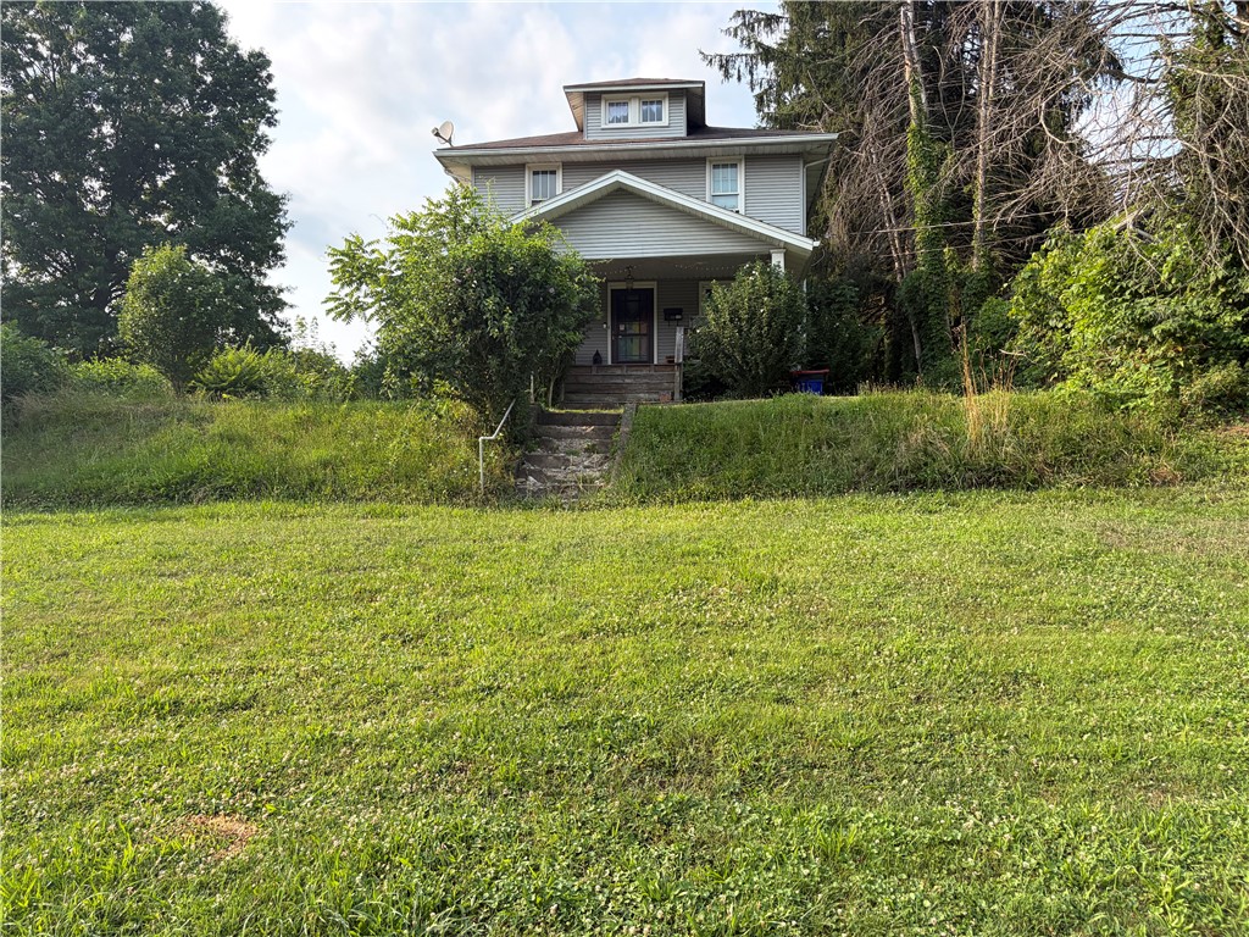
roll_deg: +0.1
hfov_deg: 67.3
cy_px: 468
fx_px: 938
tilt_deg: +1.7
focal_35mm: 26
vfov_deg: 53.1
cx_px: 624
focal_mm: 5.96
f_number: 1.6
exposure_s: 1/1001
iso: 64
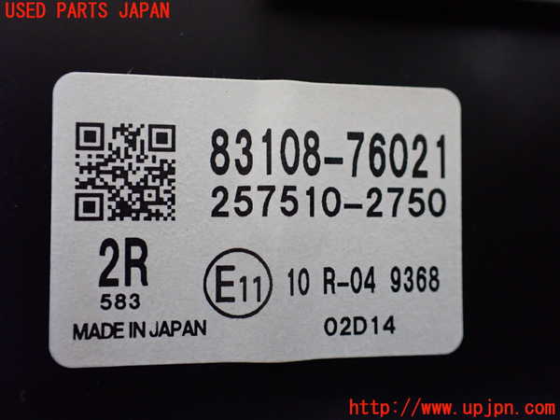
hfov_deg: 60.0
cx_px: 280
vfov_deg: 46.8
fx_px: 485
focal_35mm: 30
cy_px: 210
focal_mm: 5.4
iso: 800
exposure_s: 1/125
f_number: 2.3
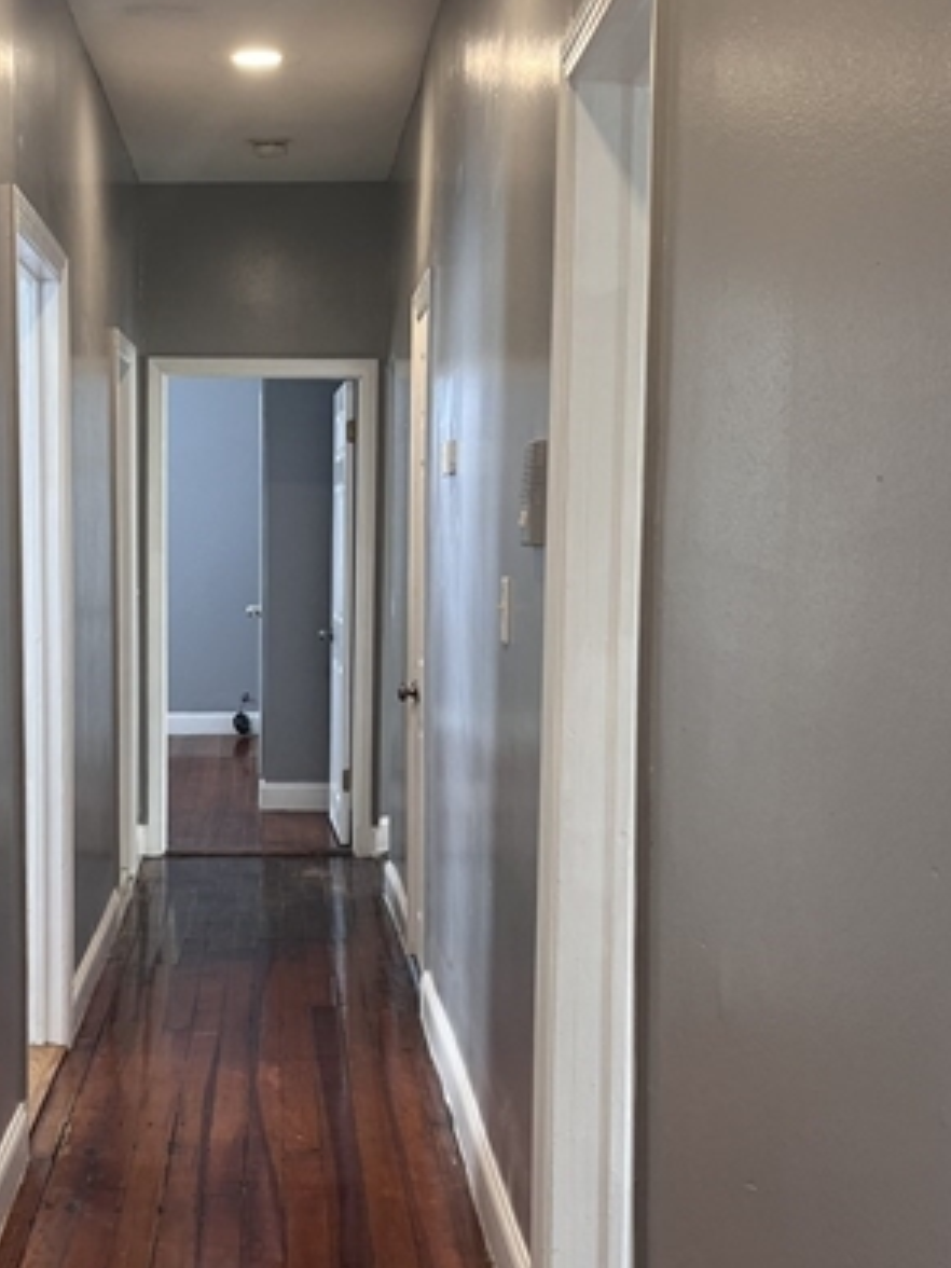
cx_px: 262
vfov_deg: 37.4
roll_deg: +0.0
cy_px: 757
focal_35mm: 51
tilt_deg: -7.0
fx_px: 1868
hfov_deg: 28.2
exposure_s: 1/60
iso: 80
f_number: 1.6
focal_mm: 5.1
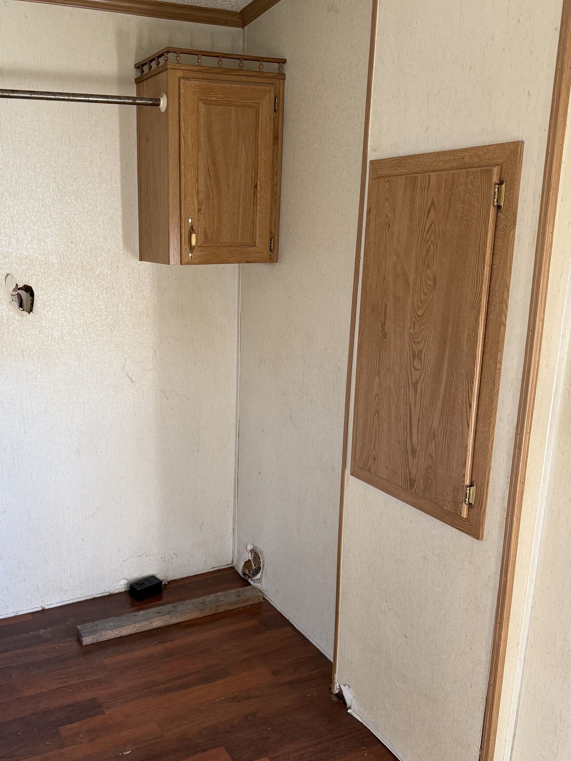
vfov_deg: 56.8
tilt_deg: -14.5
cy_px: 402
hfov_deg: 43.6
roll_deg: +1.0
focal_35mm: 32
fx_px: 704
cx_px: 195
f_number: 1.78
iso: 200
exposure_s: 1/89
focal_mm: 6.76
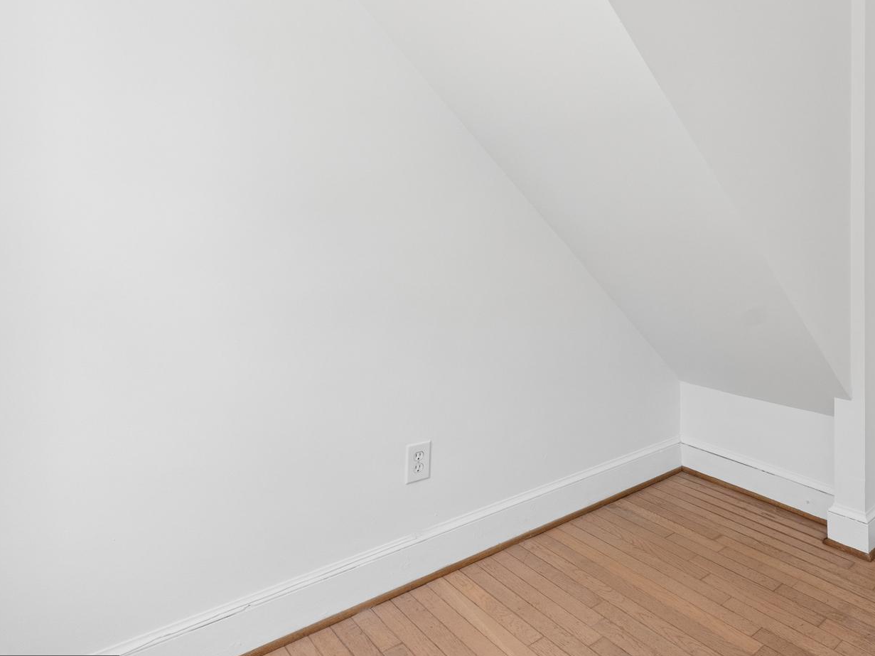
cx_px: 689
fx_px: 611
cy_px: 222
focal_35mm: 24
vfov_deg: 55.4
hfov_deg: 65.4
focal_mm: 15.1
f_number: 7.1
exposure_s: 1/125
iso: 1250
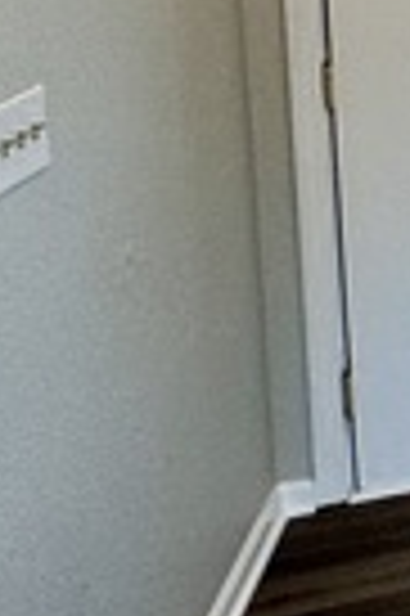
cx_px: 1399
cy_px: 0
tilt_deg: -7.8
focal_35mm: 71
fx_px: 1216
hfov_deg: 9.9
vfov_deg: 26.9
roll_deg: -3.2
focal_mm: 2.22
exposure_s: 1/120
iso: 125
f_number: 2.2
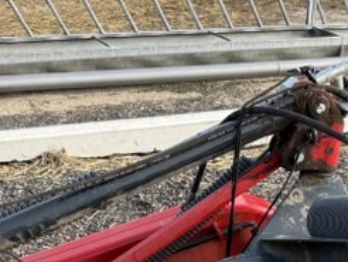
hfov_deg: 24.9
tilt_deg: -34.2
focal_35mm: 78
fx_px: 785
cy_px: 384
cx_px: 232
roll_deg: -2.8
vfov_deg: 17.2
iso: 80
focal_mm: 6.76
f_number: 1.78
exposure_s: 1/376
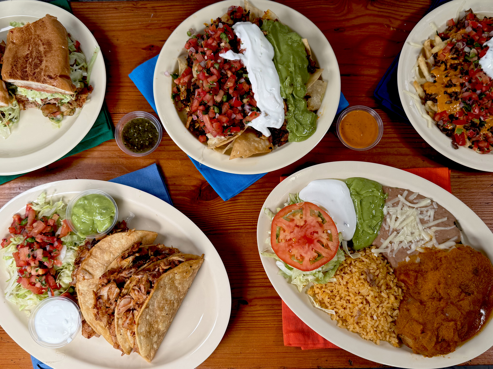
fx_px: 684
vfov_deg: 30.3
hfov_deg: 39.7
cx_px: 246
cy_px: 184
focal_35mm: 48
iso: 50
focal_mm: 6.76
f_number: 1.78
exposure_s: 1/144
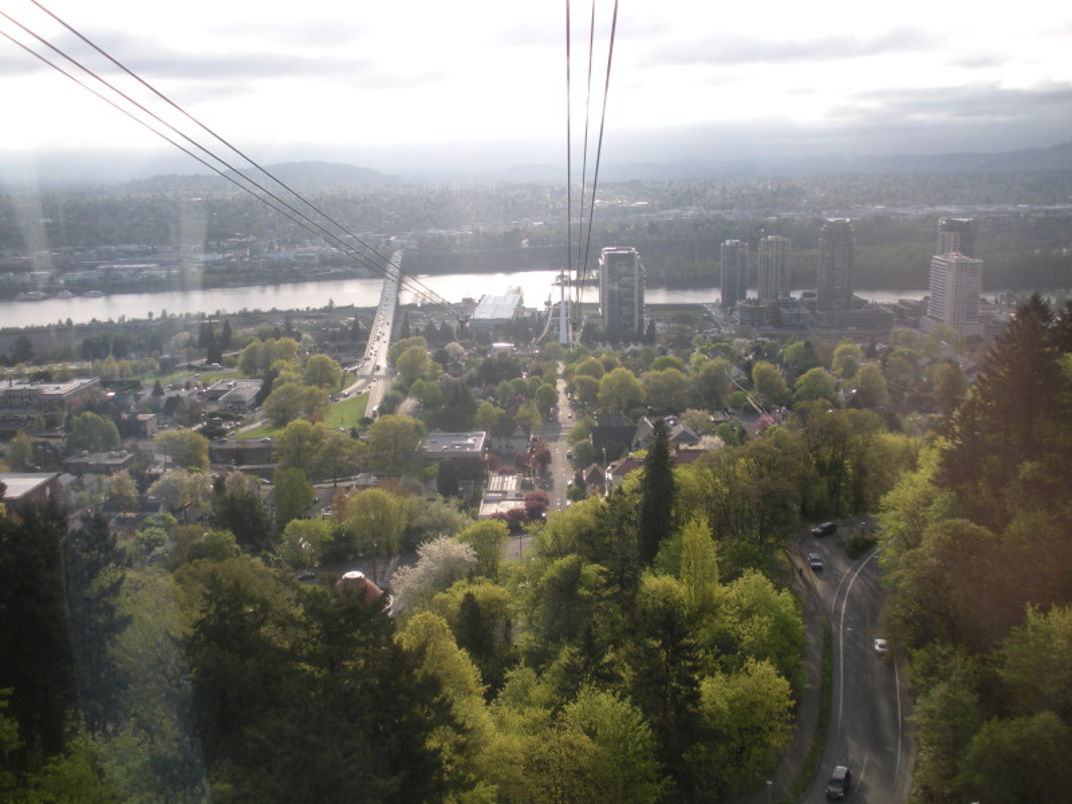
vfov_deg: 39.7
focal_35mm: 36
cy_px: 402
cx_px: 536
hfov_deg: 51.4
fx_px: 1115
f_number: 3.5
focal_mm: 6.3
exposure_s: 1/126
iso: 64
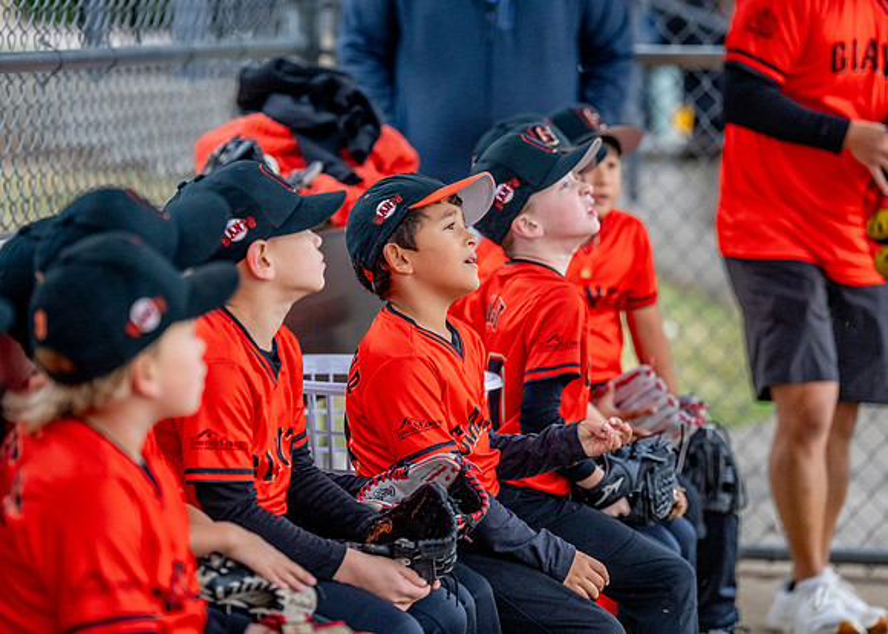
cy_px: 289
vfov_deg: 8.8
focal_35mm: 164
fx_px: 4126
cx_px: 425
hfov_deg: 12.3
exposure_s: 1/400
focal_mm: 139
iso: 2000
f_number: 2.8
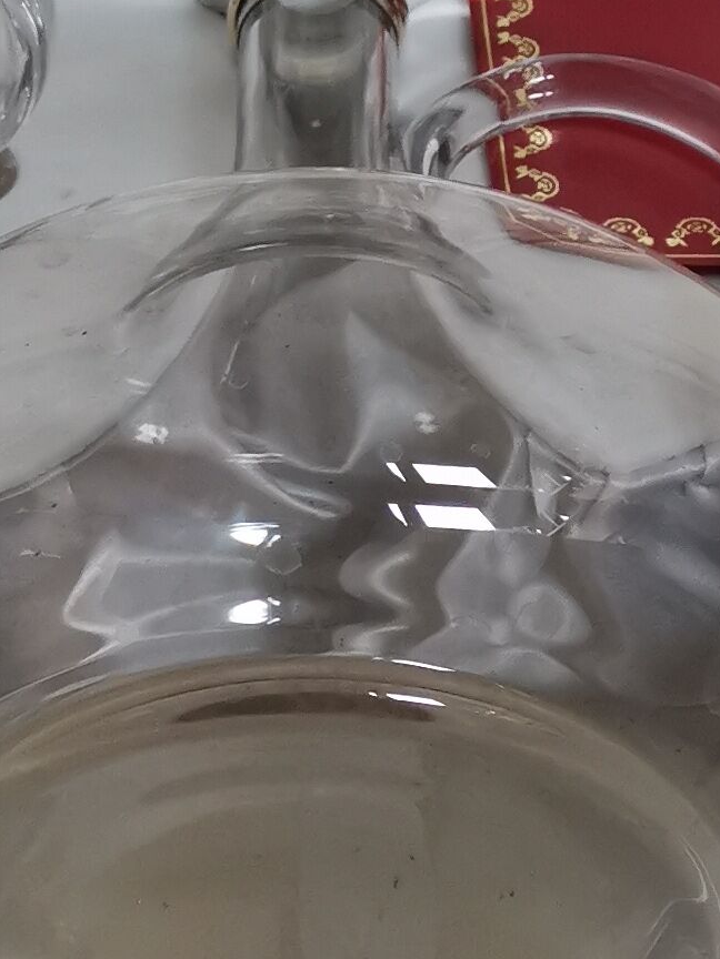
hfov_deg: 13.0
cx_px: 220
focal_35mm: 114
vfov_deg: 16.9
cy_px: 27
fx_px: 3162
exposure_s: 1/50
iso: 320
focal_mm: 5.58
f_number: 1.8
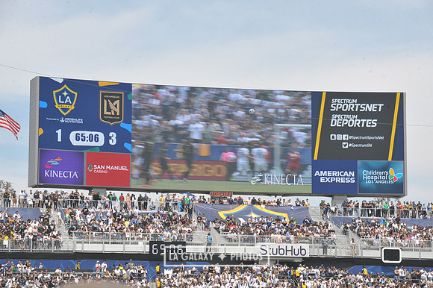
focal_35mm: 130
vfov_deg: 10.5
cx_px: 216
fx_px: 1563
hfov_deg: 15.8
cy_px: 144
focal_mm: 130
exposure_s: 1/500
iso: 320
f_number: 11
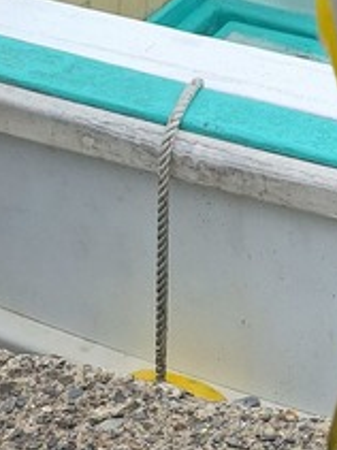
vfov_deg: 18.3
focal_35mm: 93
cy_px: -262
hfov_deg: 13.6
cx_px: 674
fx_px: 1208
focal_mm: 5.54
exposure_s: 1/3817
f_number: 1.8
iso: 40
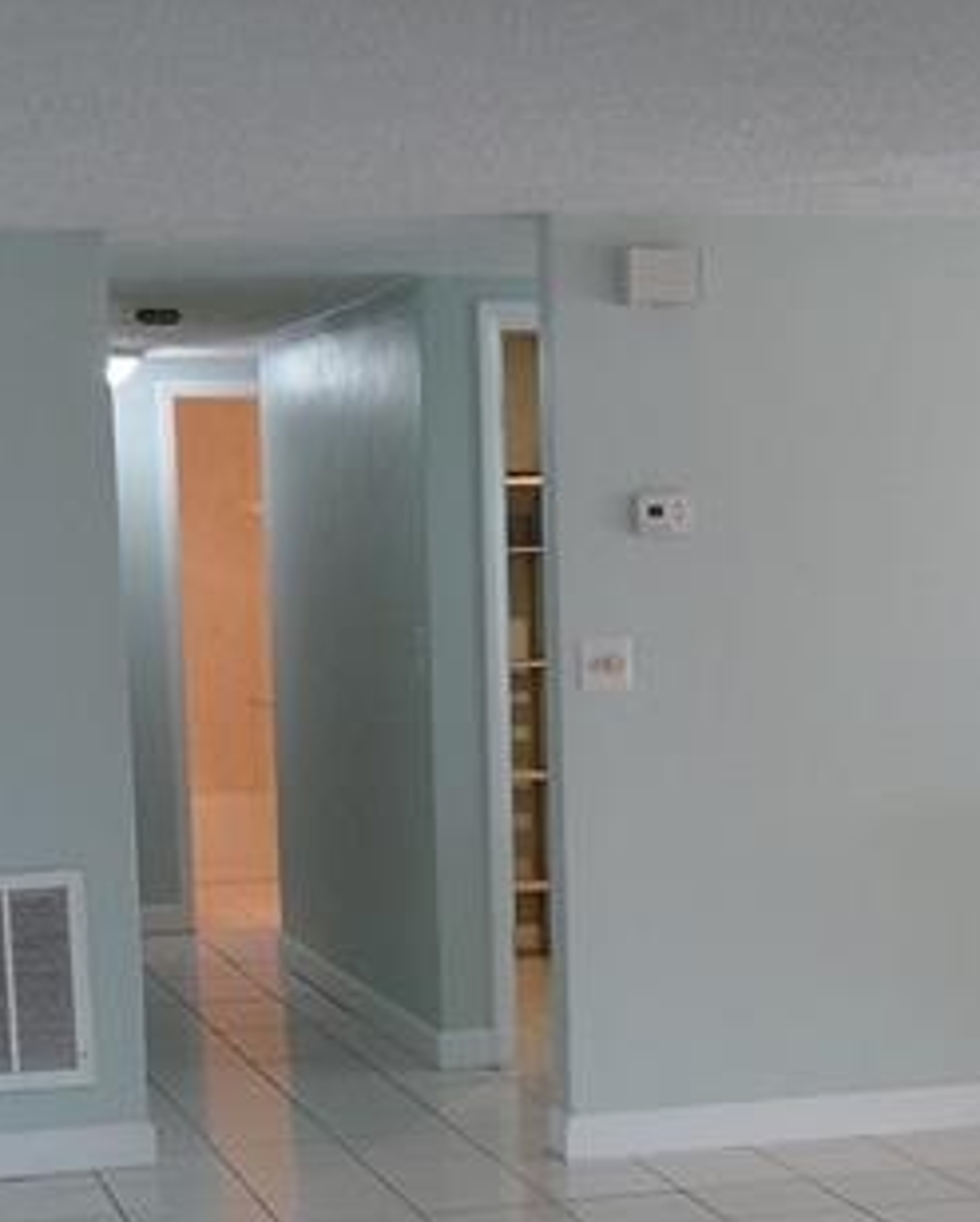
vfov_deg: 23.2
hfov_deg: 18.9
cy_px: 976
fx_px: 2932
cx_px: 627
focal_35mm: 81
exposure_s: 1/60
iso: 100
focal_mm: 4.69
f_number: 1.8
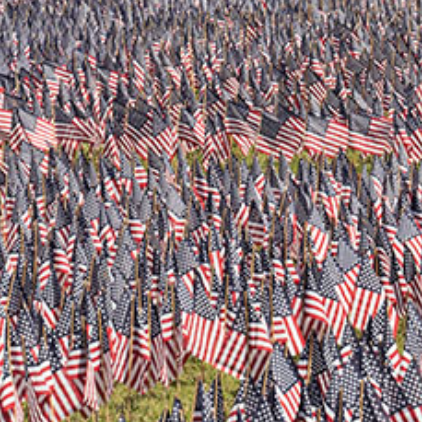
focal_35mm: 426
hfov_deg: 4.1
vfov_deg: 4.1
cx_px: 345
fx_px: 5876
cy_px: -111
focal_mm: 115
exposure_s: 1/500
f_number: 13
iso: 500
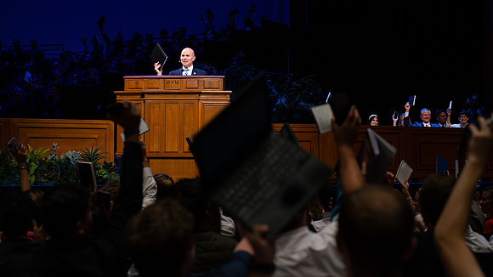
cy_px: 142
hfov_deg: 28.6
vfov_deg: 16.3
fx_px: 967
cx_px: 248
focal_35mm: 74
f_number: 4
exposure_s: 1/320
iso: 1600
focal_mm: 70
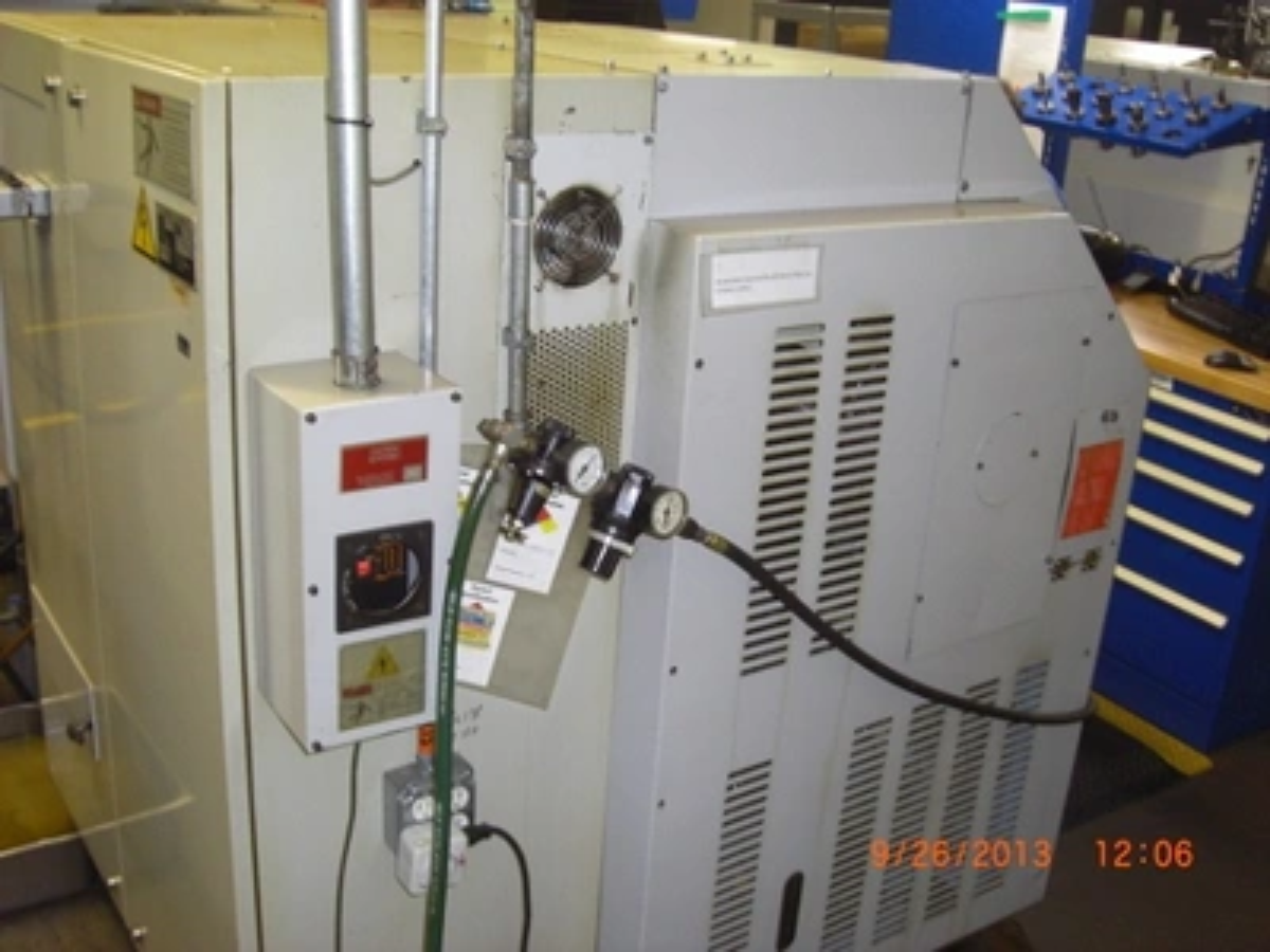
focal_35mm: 38
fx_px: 1394
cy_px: 476
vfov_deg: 37.7
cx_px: 635
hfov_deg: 49.0
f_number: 2.7
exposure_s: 1/60
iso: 200
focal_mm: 6.2
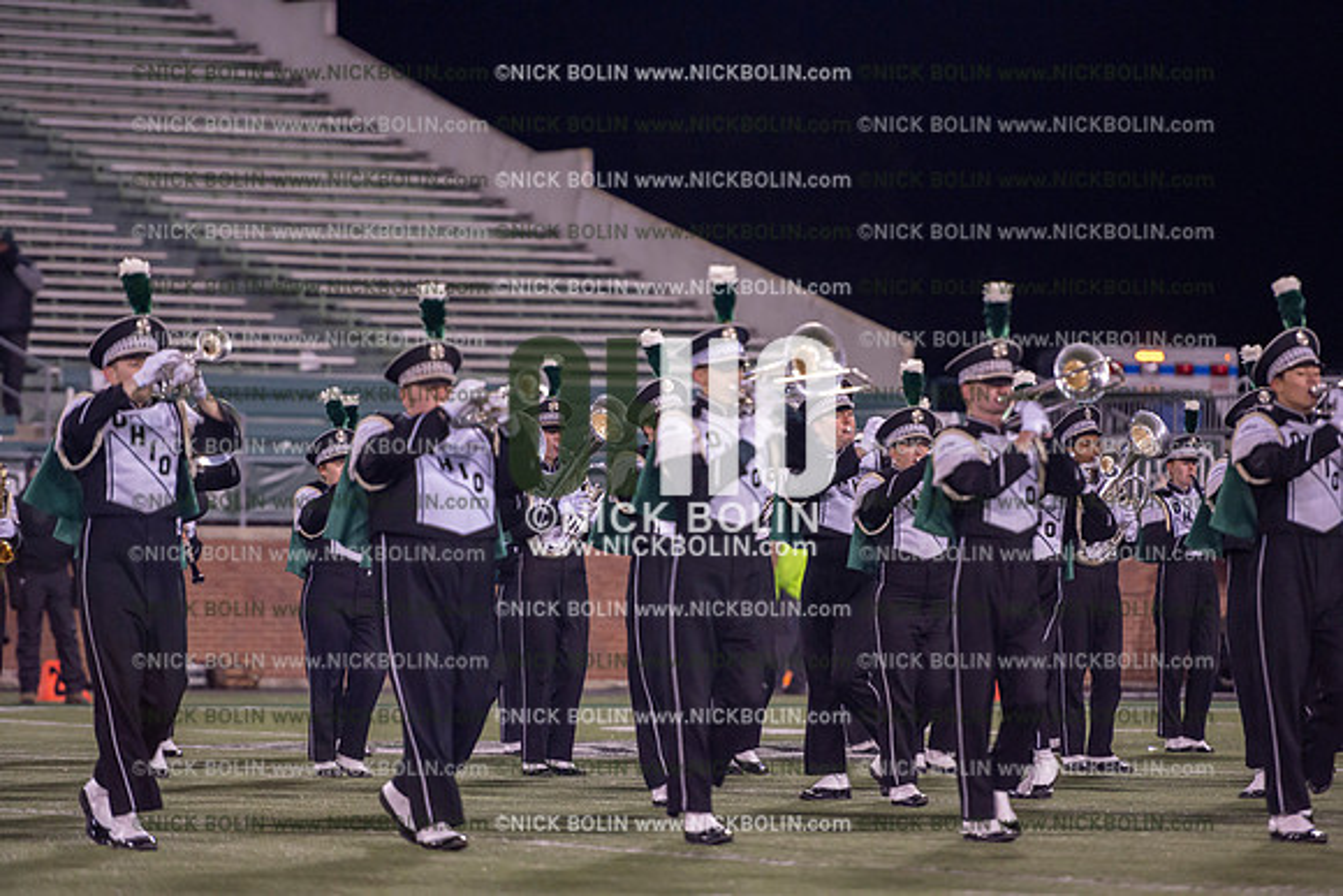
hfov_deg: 10.3
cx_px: 672
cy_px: 448
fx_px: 7463
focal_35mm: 200
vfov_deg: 6.9
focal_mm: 200
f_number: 2.8
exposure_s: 1/1250
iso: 2500
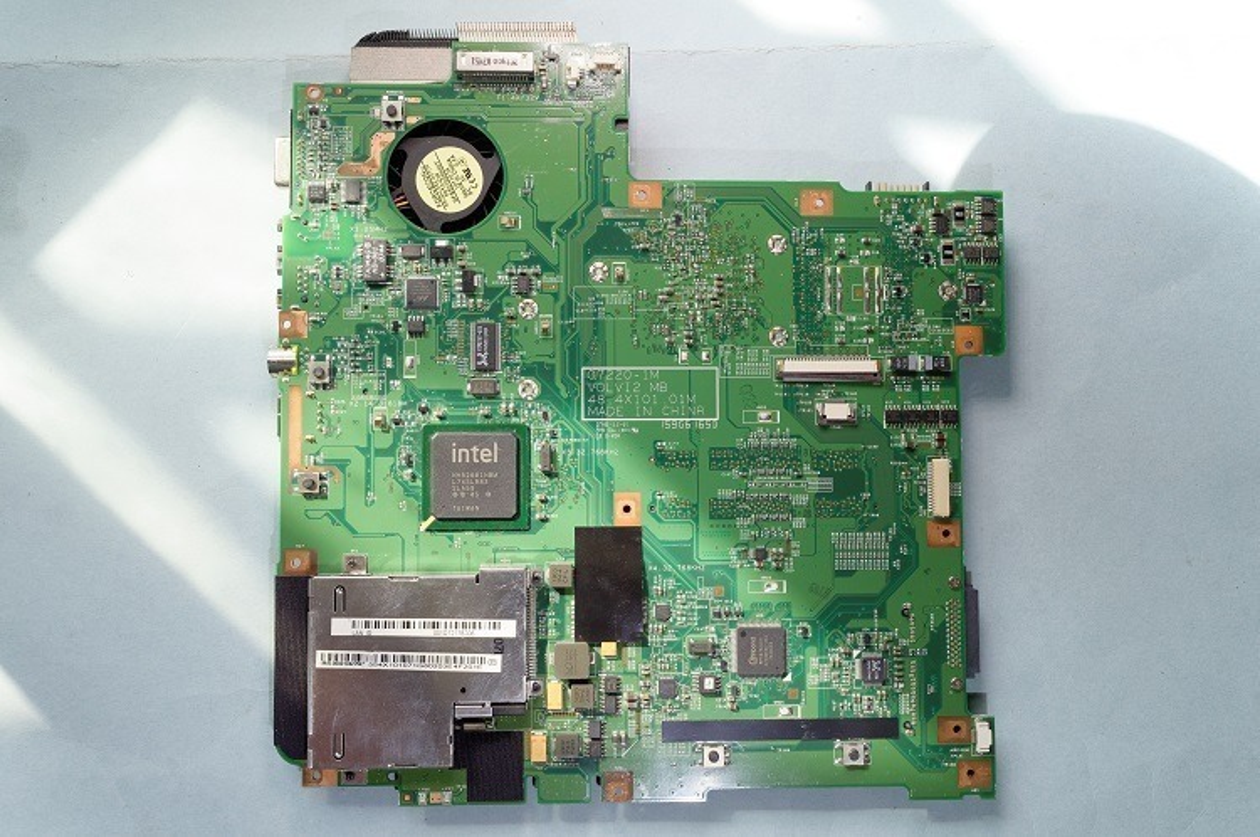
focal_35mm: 33
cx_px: 630
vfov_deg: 39.9
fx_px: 1153
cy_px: 418
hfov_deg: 57.3
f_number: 8
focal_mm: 22
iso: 100
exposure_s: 1/13
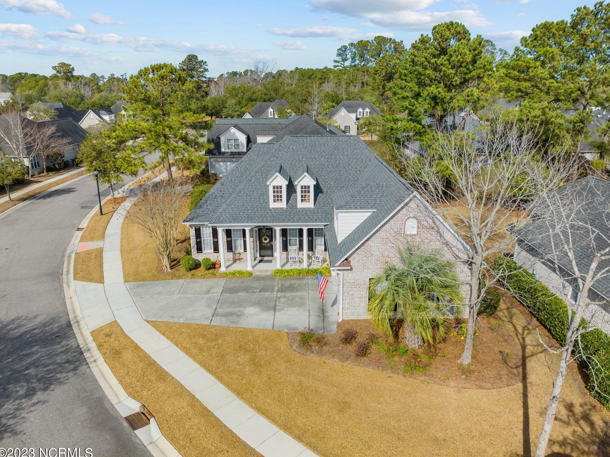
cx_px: 313
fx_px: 441
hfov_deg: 69.4
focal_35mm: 25
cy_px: 237
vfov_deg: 54.9
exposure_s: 1/400
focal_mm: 12.29
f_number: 2.8
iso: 100
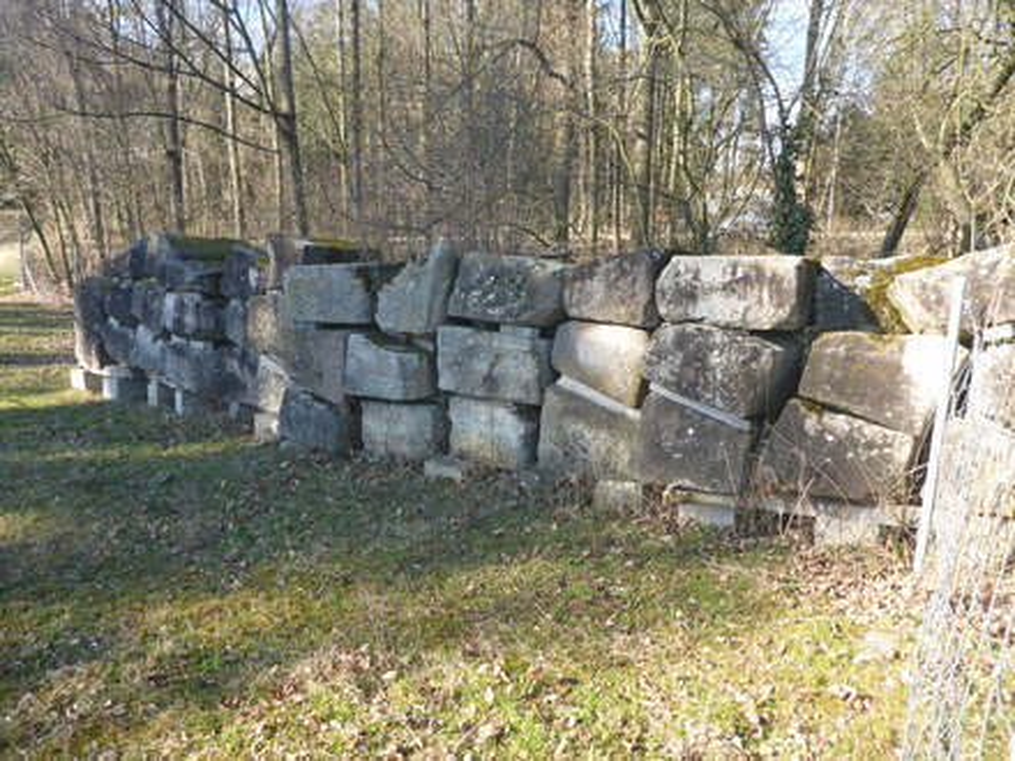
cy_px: 380
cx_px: 508
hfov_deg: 63.4
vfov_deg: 49.7
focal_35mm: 28
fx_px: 821
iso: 100
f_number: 3.3
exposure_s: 1/200
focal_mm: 4.9
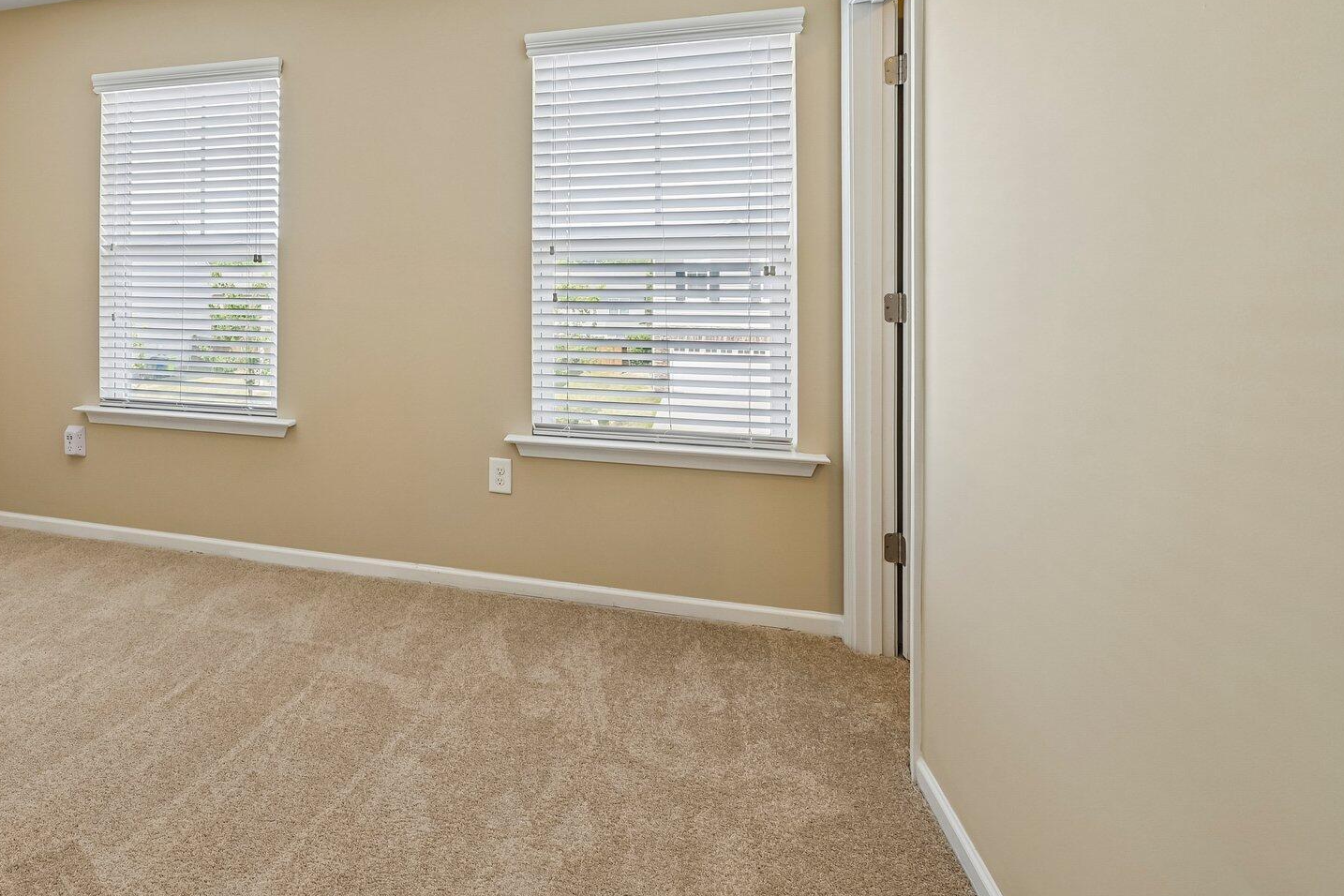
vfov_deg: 59.8
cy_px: 269
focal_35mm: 20
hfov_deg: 79.7
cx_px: 396
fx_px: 747
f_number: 9
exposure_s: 1/20
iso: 200
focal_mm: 14
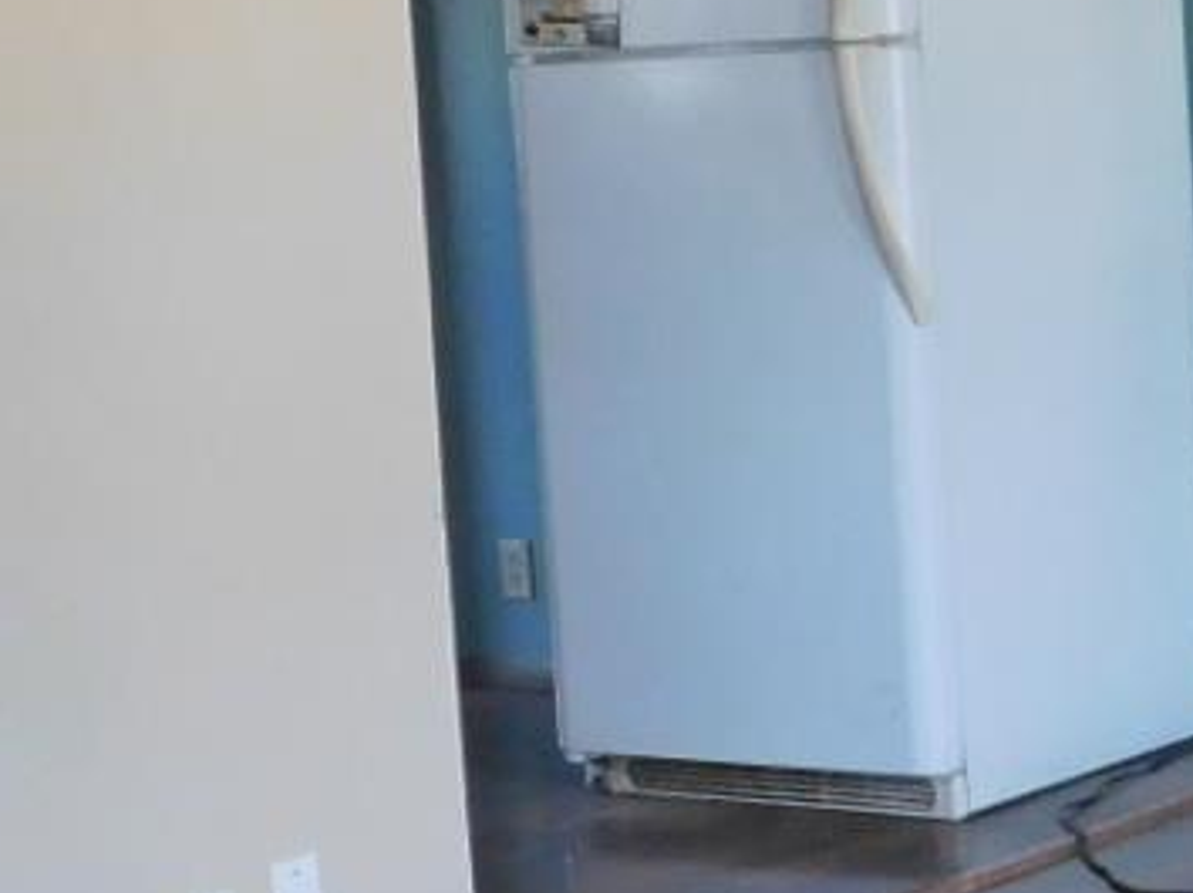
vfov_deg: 14.2
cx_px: 1506
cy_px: 512
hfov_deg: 17.8
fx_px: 3582
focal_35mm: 104
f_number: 3
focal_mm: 4
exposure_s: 1/30
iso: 280
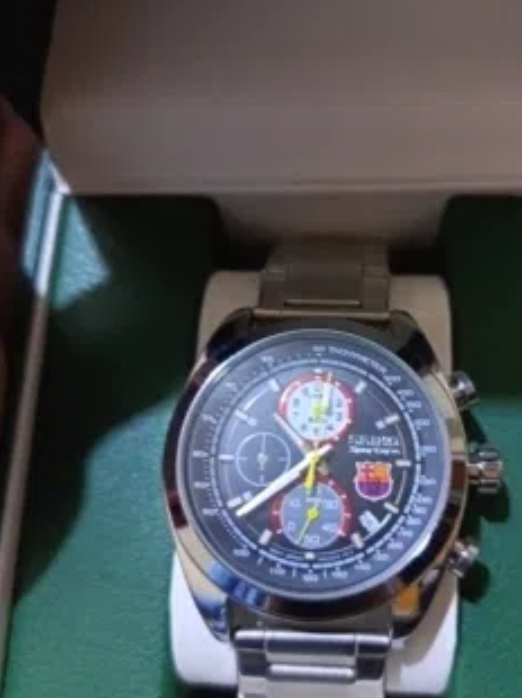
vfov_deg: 58.3
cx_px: 324
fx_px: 624
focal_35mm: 31
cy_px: 381
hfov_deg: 45.0
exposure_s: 1/33.3
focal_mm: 5.25
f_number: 1.75
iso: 3657
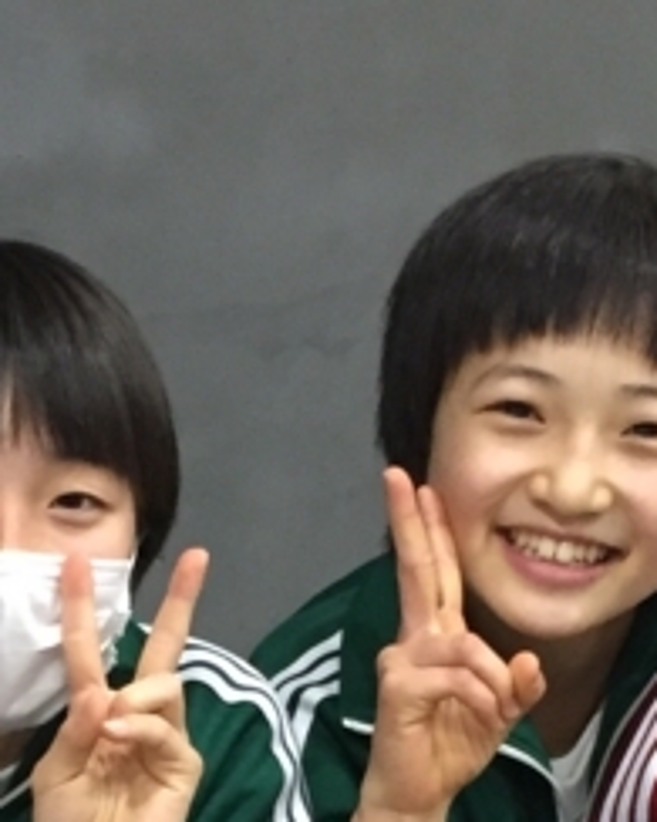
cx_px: 222
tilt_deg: -26.7
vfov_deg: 15.6
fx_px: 2894
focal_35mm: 119
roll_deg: -0.8
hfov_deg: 12.9
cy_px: 957
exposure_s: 1/30
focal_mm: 4.15
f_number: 2.2
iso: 250
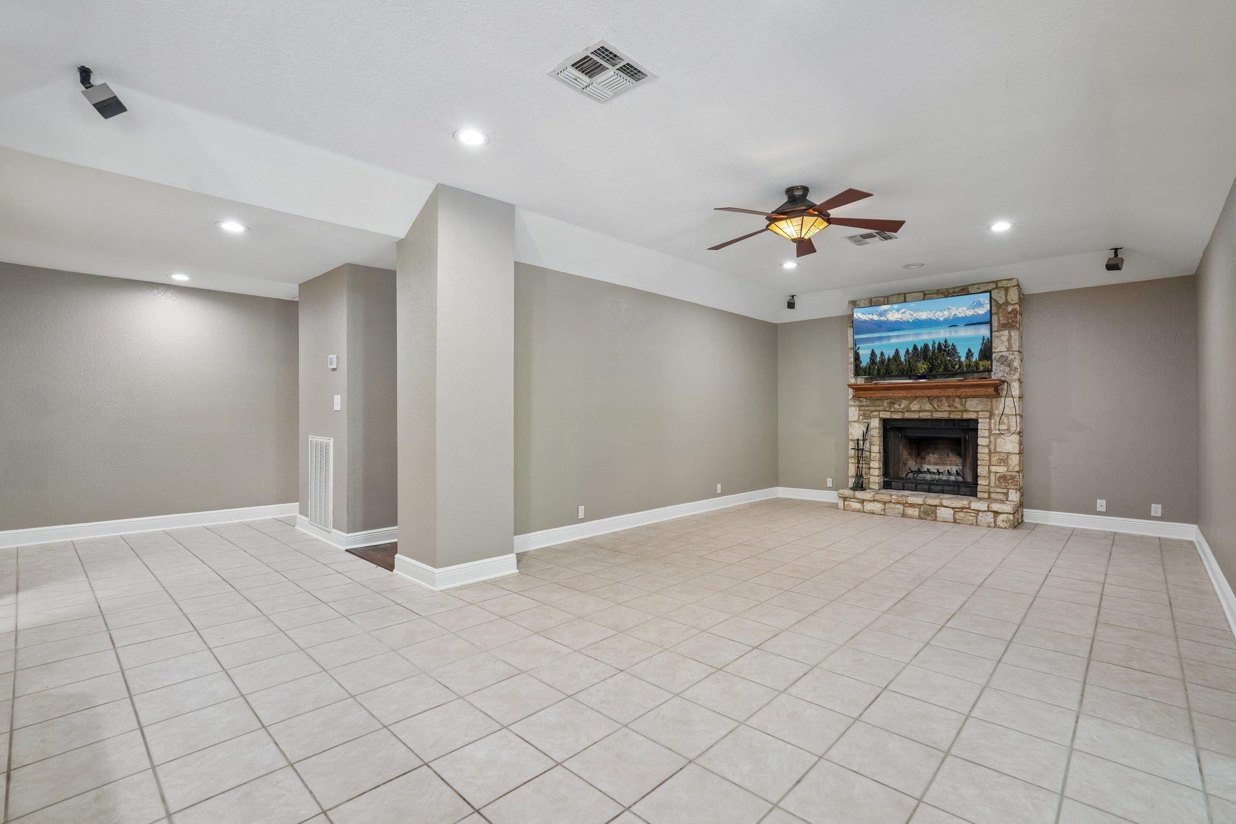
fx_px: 549
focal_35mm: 16
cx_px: 618
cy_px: 412
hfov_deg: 96.7
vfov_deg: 73.7
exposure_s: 1/6
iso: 400
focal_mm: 16
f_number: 8
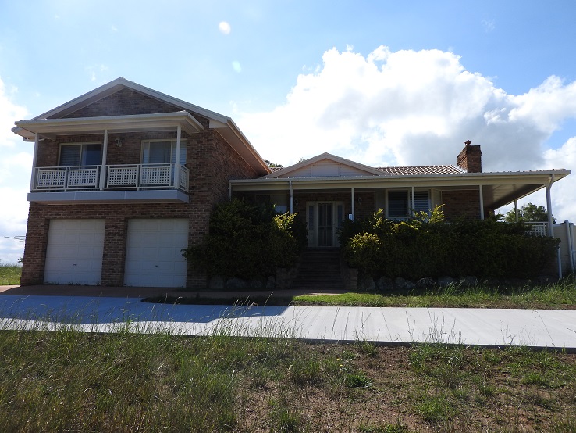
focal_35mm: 24
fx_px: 399
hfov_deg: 71.6
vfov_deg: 56.8
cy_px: 216
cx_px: 288
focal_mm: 4.3
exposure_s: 1/2000
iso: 100
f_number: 3.3
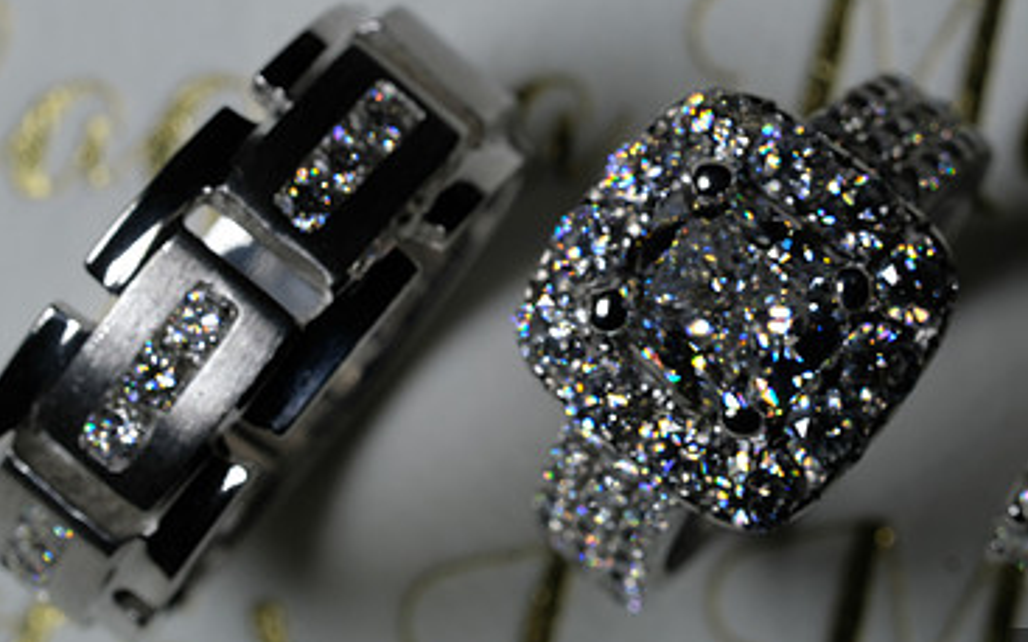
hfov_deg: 14.4
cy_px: 262
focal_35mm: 145
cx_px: 697
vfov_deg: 9.0
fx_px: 4061
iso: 250
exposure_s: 1/125
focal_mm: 60
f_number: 11
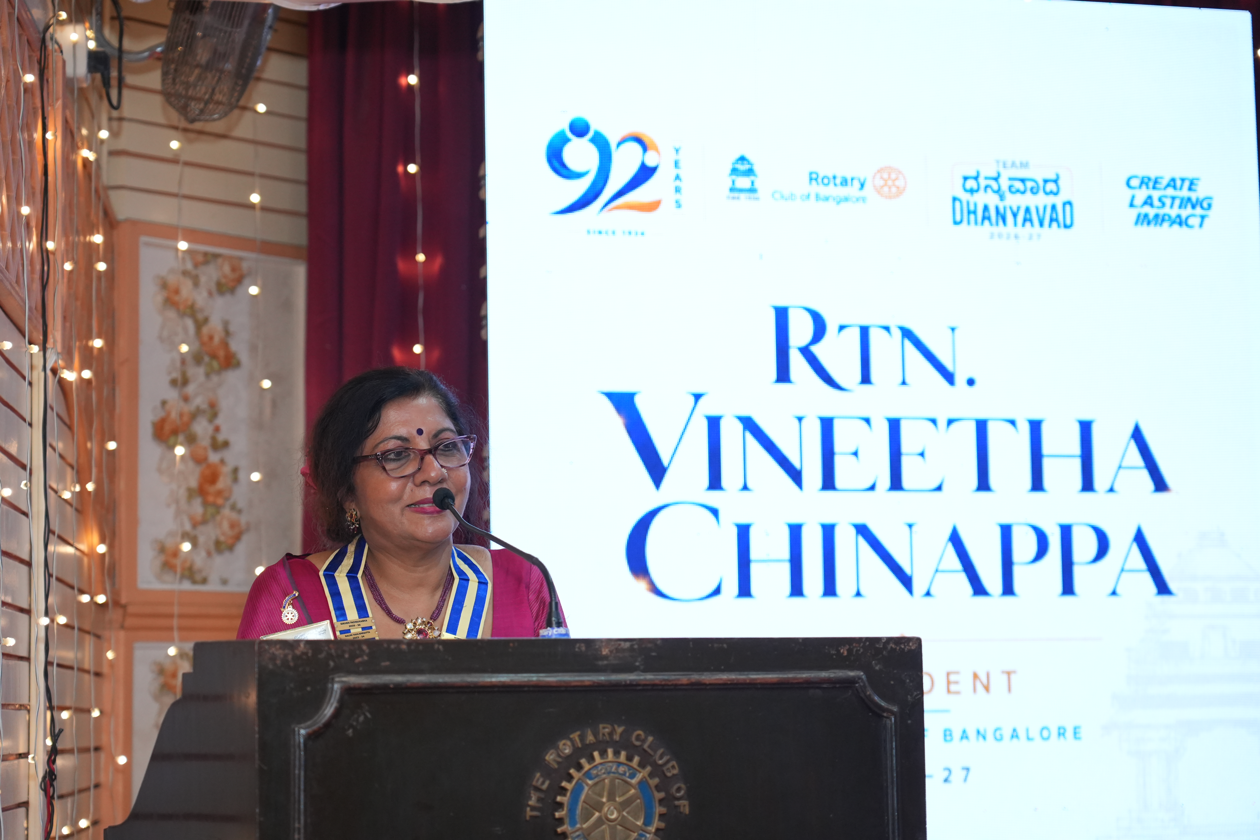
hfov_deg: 25.1
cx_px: 630
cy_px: 420
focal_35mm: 81
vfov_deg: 16.9
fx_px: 2835
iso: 2000
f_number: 4.5
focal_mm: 81
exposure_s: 1/160
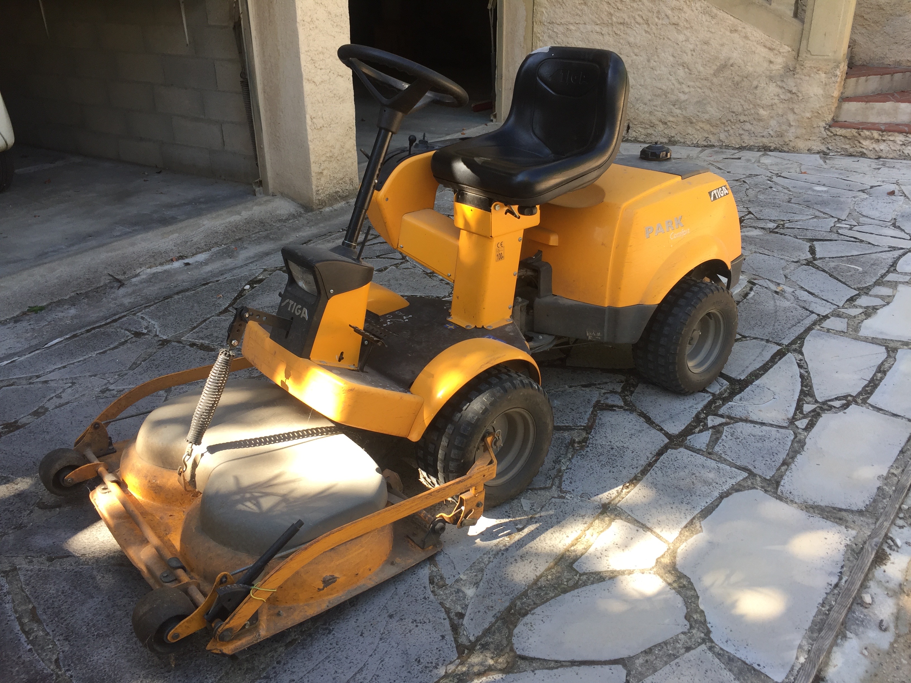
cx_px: 456
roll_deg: +0.2
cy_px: 342
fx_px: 763
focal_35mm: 29
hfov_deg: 61.7
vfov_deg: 48.2
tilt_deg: -22.3
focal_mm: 4.15
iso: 32
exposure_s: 1/211
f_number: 2.2
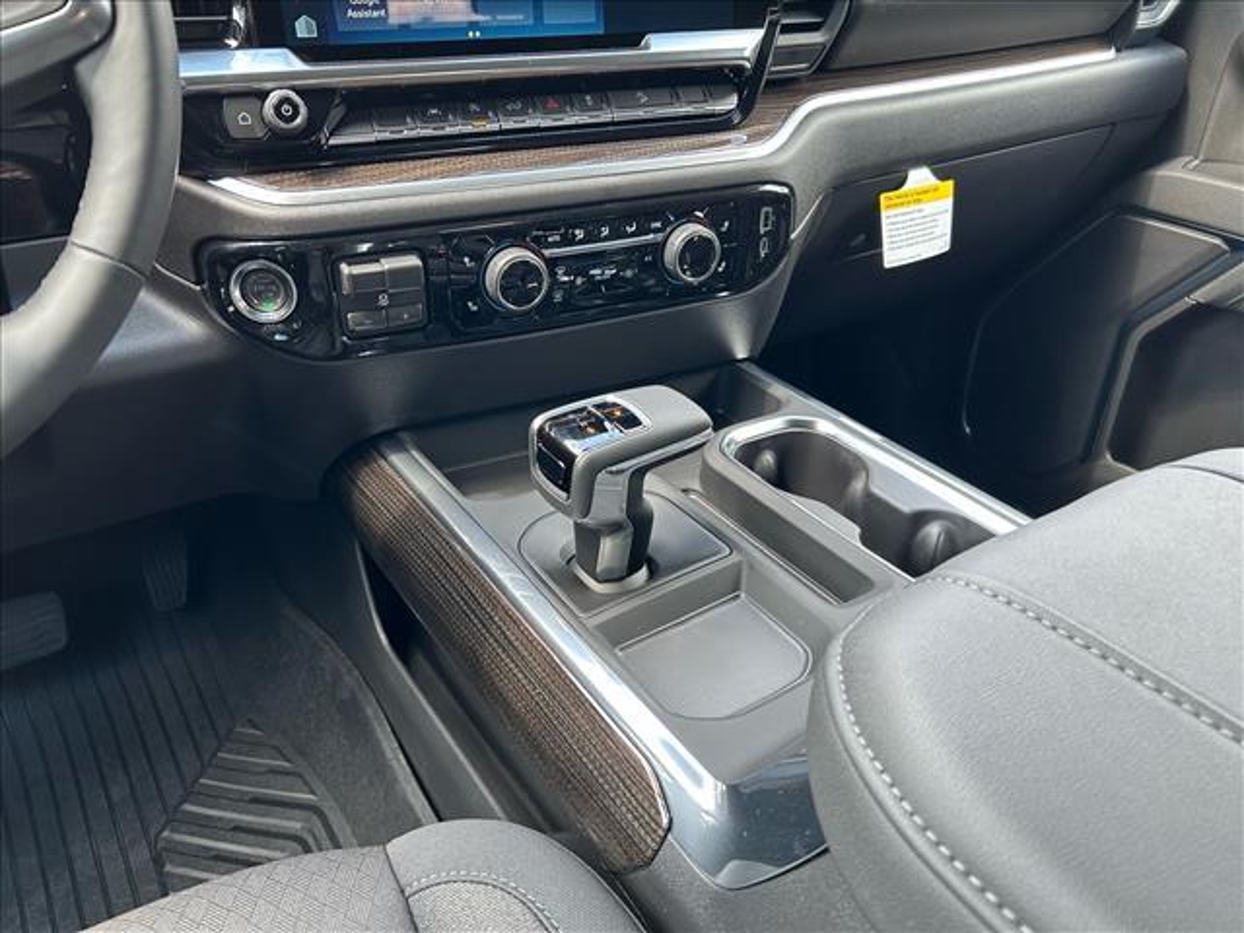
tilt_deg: -31.8
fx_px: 934
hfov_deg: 67.3
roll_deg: -1.6
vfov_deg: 53.1
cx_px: 622
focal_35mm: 26
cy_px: 466
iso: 100
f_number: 1.5
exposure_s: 1/121
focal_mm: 5.7
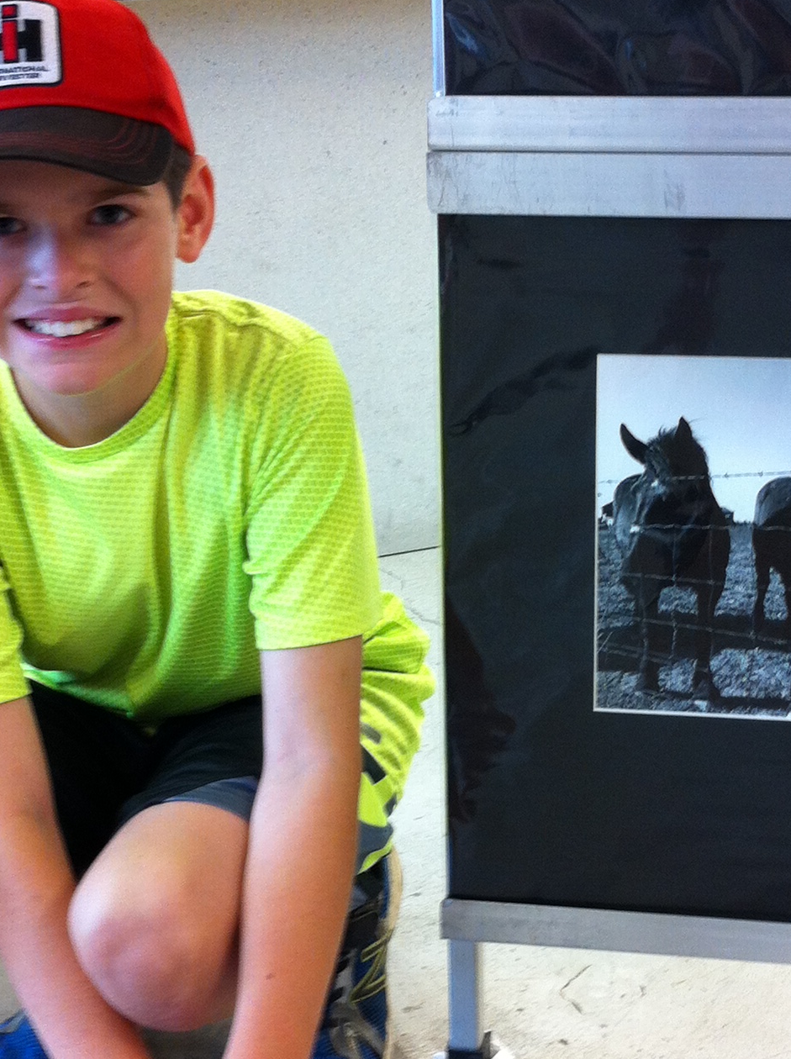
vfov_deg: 27.0
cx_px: 486
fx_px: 2200
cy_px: 599
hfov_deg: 20.4
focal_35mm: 72
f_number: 2.8
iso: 80
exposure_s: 1/17
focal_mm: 3.85
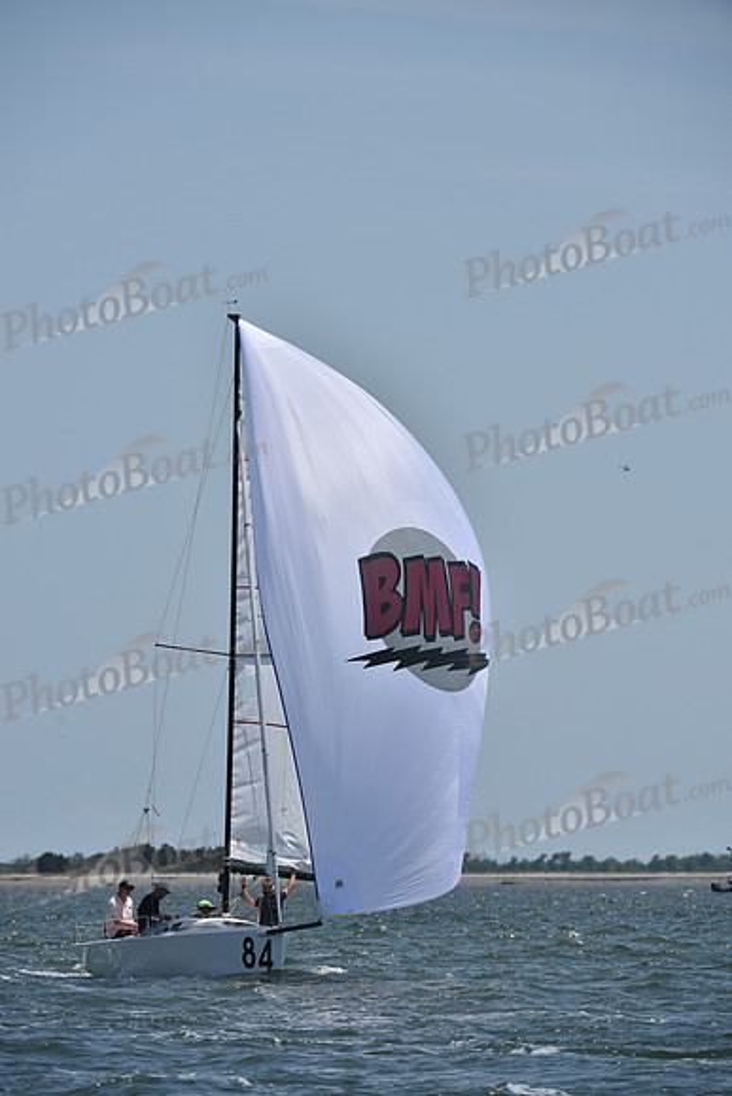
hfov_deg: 4.6
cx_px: 366
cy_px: 548
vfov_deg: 6.9
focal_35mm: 300
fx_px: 9144
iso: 100
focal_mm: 300
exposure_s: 1/800
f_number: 7.1
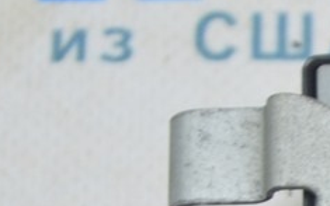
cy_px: 341
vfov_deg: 3.8
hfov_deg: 6.0
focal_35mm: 346
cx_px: 392
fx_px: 3113
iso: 400
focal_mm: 52
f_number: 5.6
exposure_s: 1/20
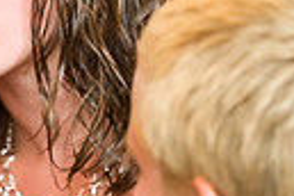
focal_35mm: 721
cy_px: -43
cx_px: -23
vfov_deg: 1.9
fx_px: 5888
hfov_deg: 2.9
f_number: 3.2
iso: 1600
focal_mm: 160
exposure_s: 1/125
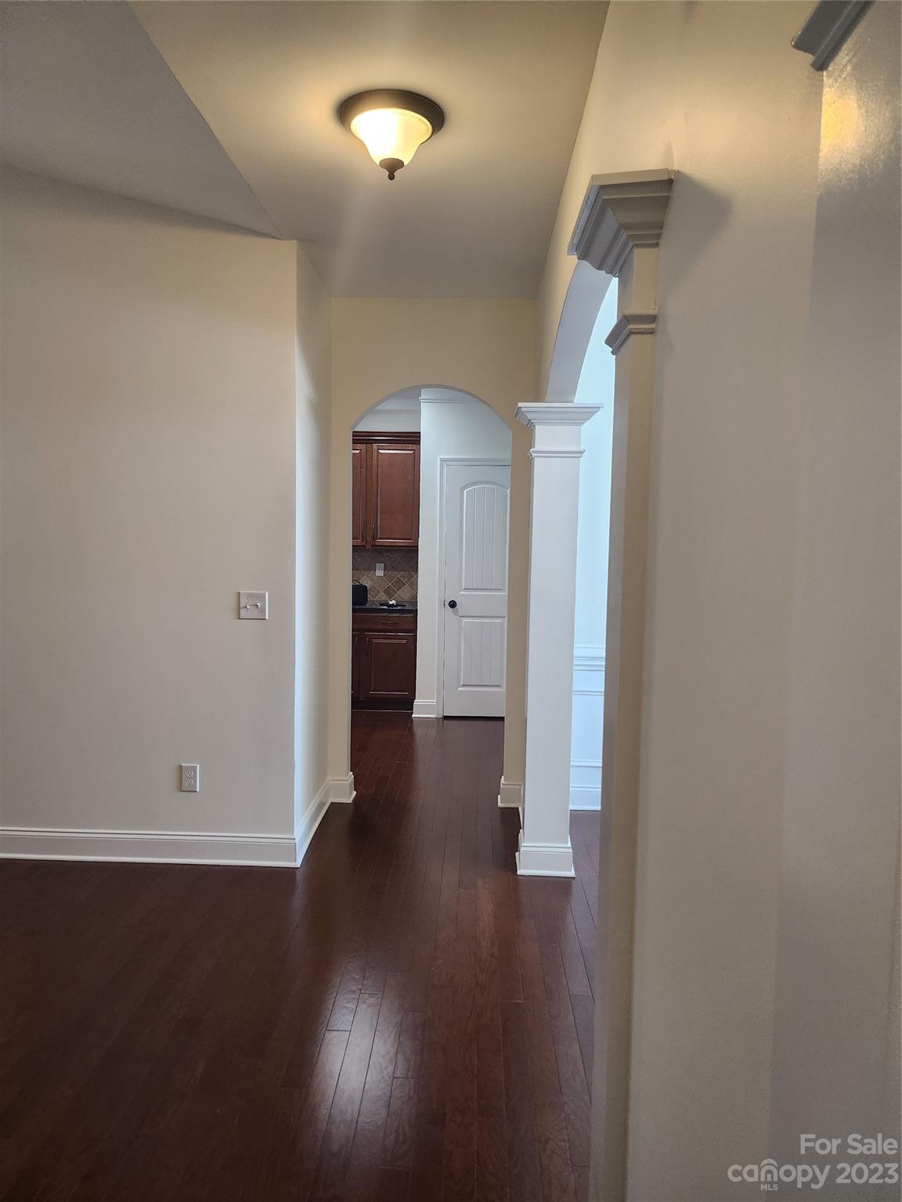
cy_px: 601
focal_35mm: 24
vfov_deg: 71.6
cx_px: 451
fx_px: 834
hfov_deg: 56.8
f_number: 1.8
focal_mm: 5
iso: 400
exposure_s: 1/120
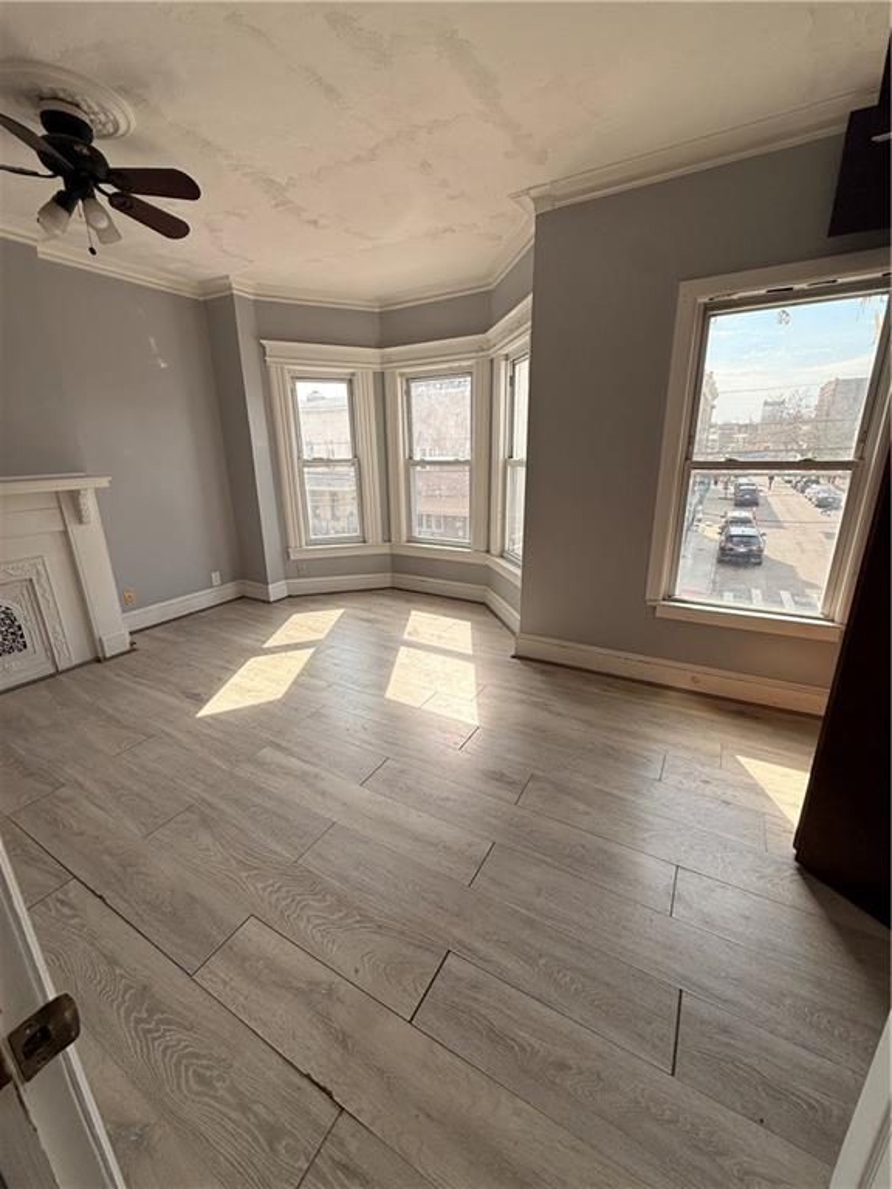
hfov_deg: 85.7
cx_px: 446
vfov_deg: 102.1
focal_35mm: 14
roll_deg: +2.3
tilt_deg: -17.4
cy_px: 594
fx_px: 481
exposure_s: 1/579
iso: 64
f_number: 2.2
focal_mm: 2.22
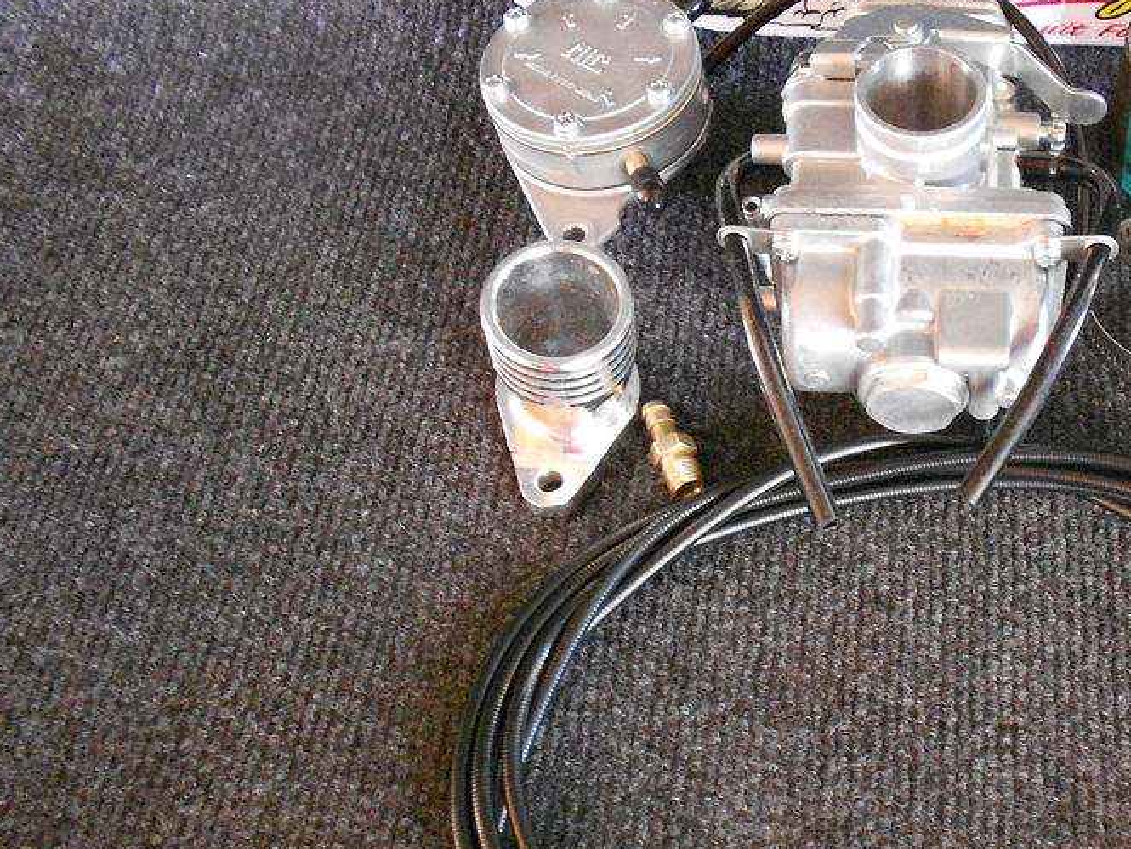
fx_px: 1405
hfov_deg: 41.7
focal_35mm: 43
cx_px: 924
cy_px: 448
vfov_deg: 33.6
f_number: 3.2
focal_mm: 4.6
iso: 500
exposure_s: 1/8
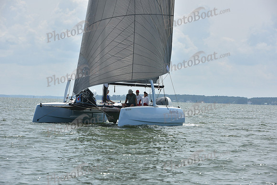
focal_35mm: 165
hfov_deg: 12.4
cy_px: 92
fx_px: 1270
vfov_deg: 8.3
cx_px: 138
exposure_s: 1/1000
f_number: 11
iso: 320
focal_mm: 165
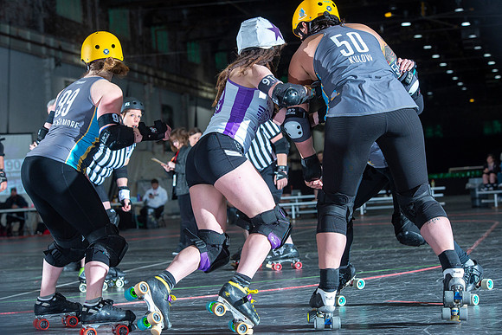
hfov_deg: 20.4
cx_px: 251
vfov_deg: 13.7
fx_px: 1395
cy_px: 168
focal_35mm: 100
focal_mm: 100
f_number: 7.1
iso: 800
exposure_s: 1/160
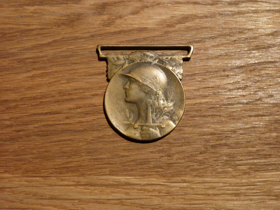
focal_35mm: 45
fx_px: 364
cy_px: 105
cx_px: 140
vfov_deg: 32.2
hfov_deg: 42.1
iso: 400
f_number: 3
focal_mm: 8
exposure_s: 1/15
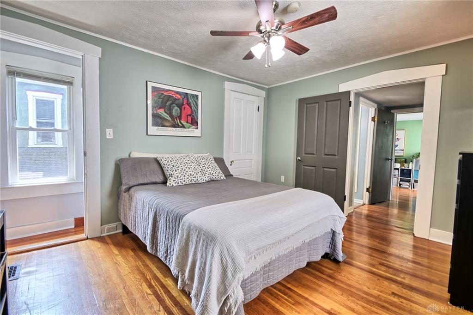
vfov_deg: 77.3
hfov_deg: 100.4
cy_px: 158
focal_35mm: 15
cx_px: 236
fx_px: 197
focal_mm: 10
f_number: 8
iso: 100
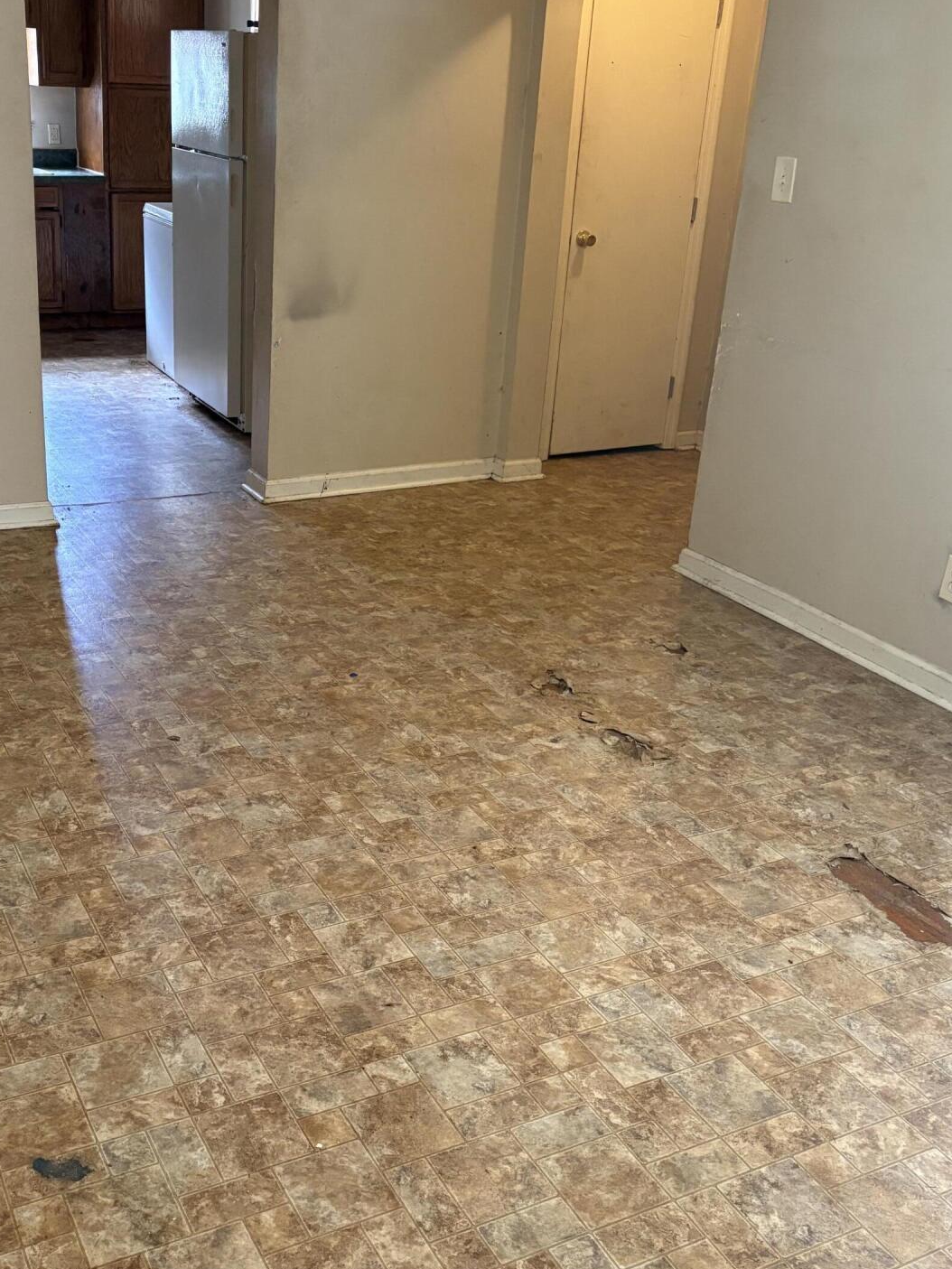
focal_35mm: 37
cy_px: 611
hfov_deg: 38.4
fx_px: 1357
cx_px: 345
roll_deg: -2.0
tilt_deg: -21.1
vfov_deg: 50.1
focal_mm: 5.96
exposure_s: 1/60
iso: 400
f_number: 1.6
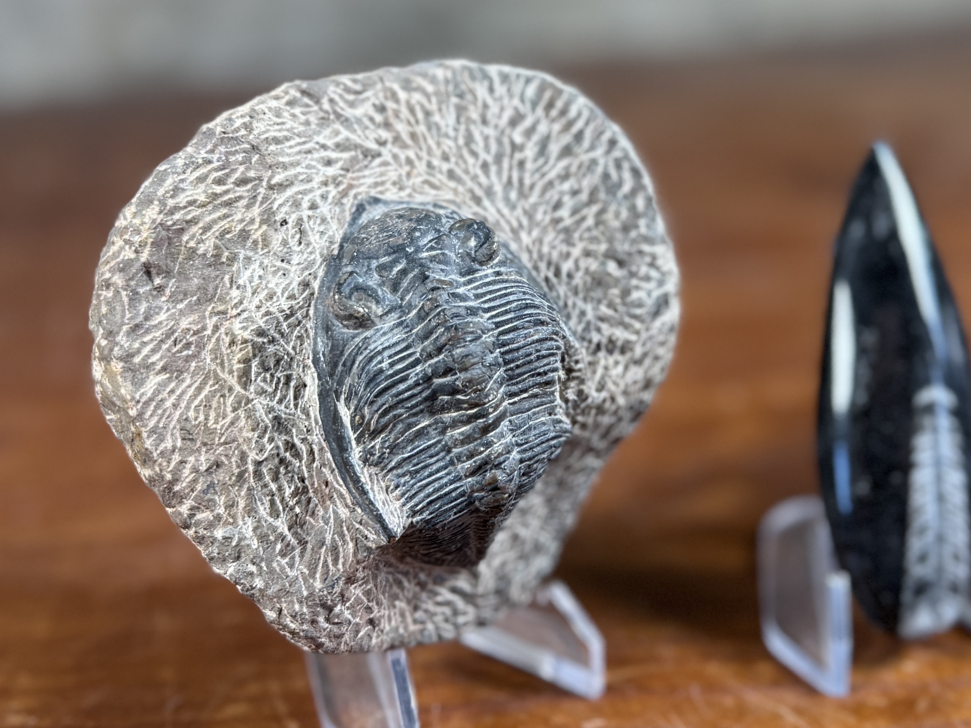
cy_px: 364
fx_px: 673
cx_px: 486
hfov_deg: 71.6
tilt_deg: -17.7
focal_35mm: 24
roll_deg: +1.3
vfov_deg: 56.8
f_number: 1.78
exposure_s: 1/120
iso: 80
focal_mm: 6.76
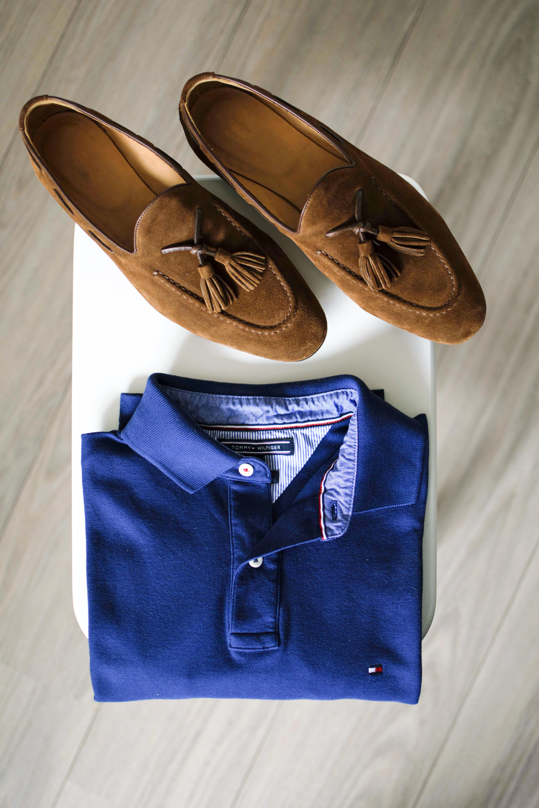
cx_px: 270
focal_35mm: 52
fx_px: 1179
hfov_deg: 25.8
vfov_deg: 37.9
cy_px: 404
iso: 100
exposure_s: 1/100
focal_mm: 35
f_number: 1.8
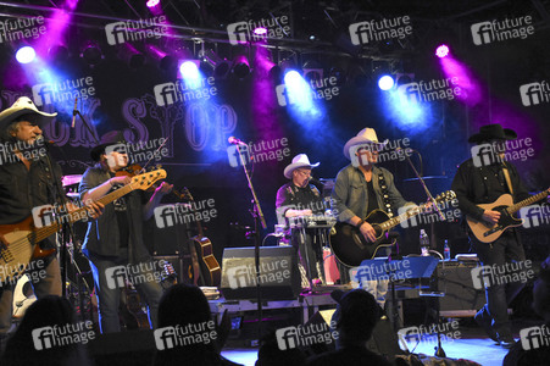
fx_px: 916
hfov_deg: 33.4
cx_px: 275
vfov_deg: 22.6
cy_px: 183
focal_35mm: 60
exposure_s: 1/160
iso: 4000
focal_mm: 40
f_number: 5
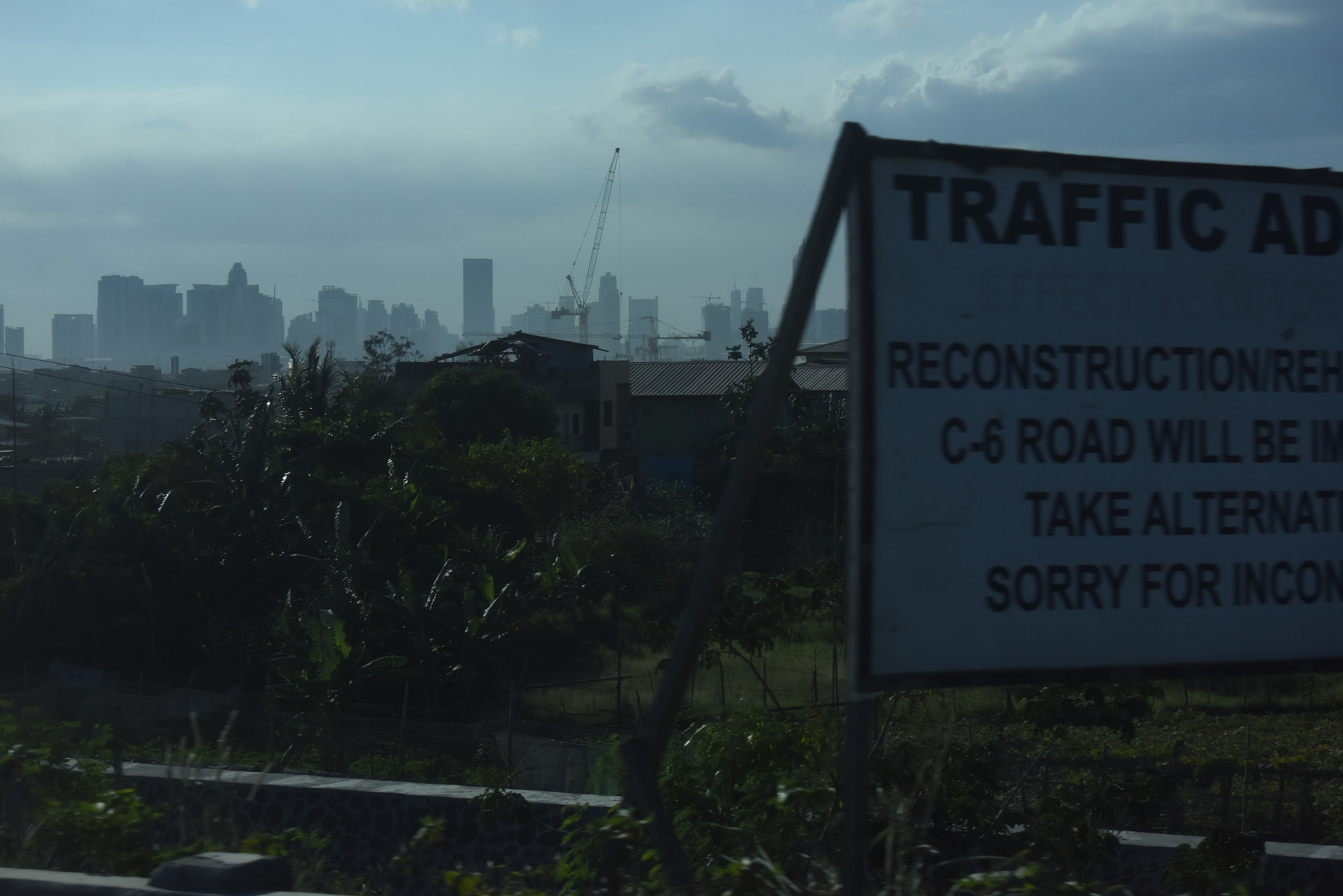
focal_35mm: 89
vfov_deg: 15.4
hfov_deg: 22.9
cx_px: 660
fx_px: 3321
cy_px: 408
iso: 1000
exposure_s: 1/500
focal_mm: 80
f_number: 9
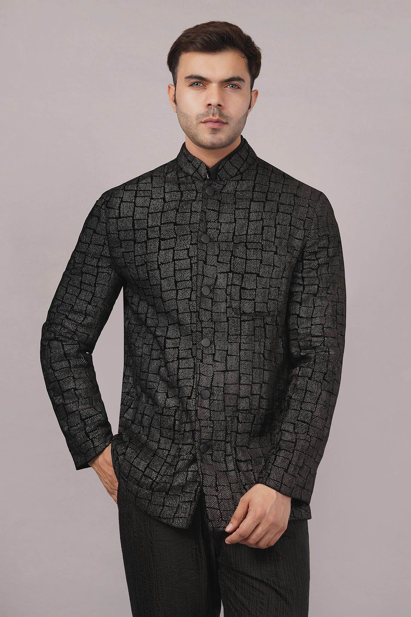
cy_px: 308
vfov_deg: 26.3
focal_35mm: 77
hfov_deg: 17.7
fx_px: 1319
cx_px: 206
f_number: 9
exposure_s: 1/100
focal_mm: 77
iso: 125
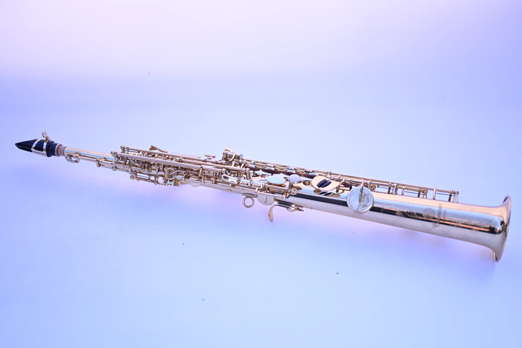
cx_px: 261
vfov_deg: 27.0
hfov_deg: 39.6
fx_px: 725
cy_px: 174
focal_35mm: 50
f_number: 1.8
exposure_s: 1/3000
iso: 360
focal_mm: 50
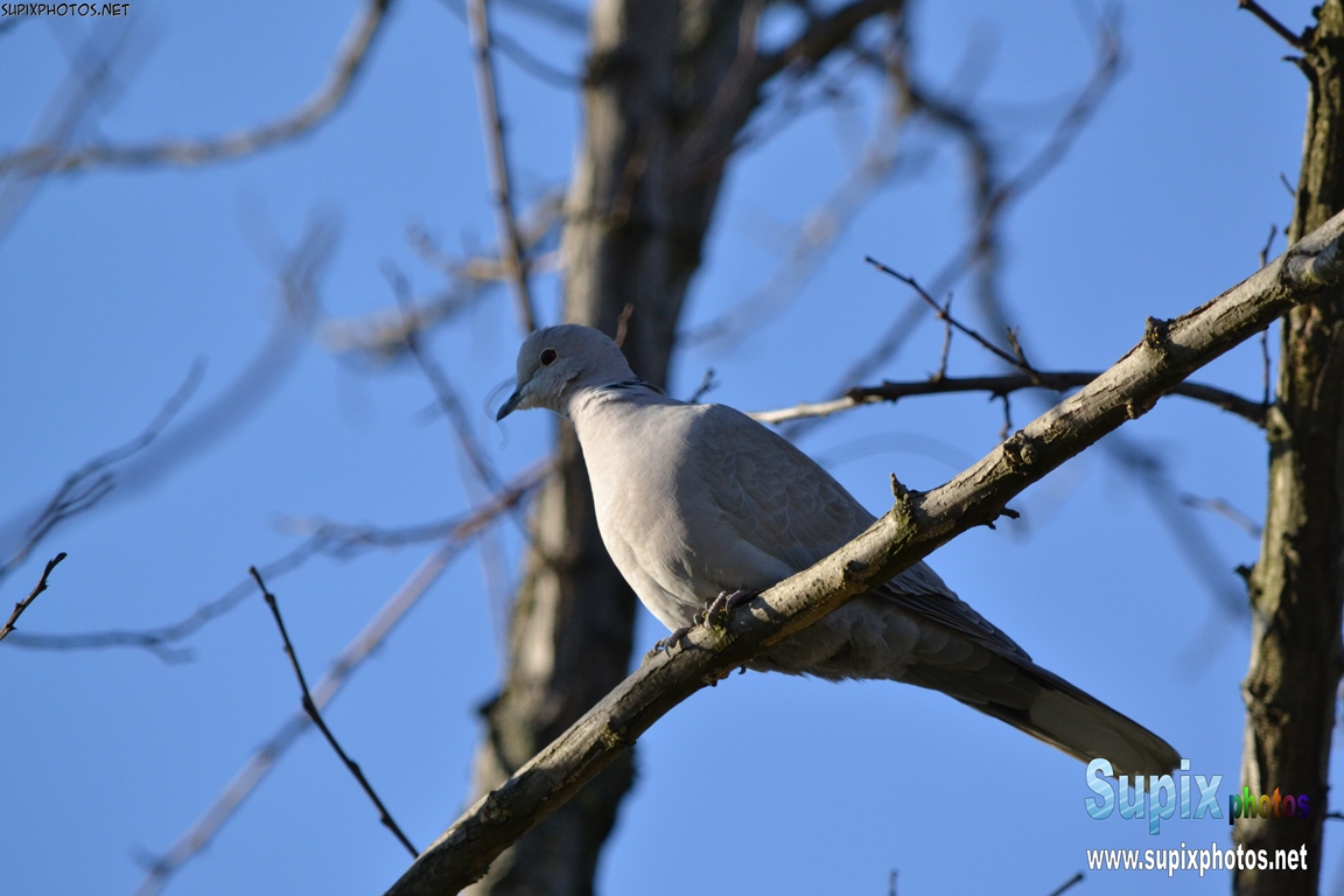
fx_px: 16799
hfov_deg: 4.6
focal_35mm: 450
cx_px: 672
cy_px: 448
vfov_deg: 3.1
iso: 800
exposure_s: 1/1600
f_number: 8
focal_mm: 300
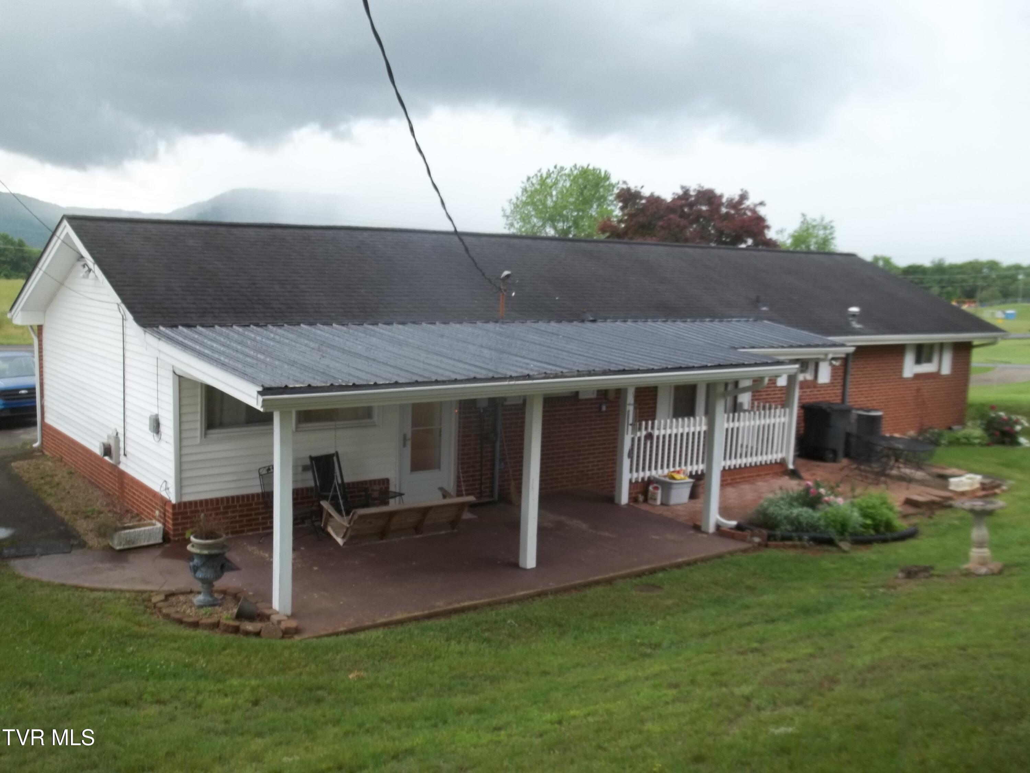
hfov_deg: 55.4
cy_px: 386
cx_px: 515
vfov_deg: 42.9
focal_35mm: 33
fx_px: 982
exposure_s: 1/50
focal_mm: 5.9
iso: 64
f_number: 3.3
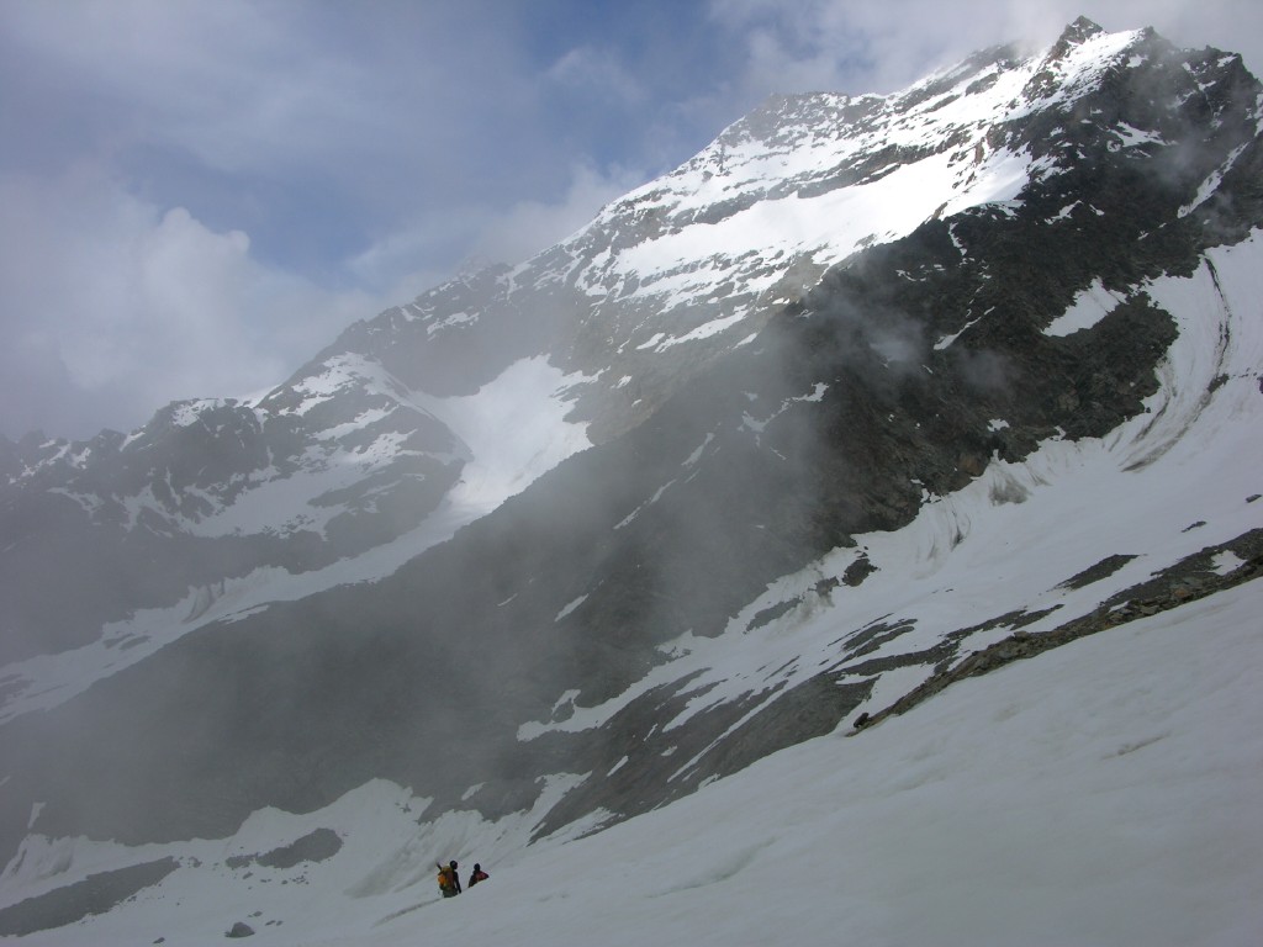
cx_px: 632
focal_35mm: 35
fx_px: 1277
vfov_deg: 40.7
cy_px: 474
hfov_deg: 52.6
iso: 50
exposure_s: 1/310
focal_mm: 8.9
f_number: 7.1
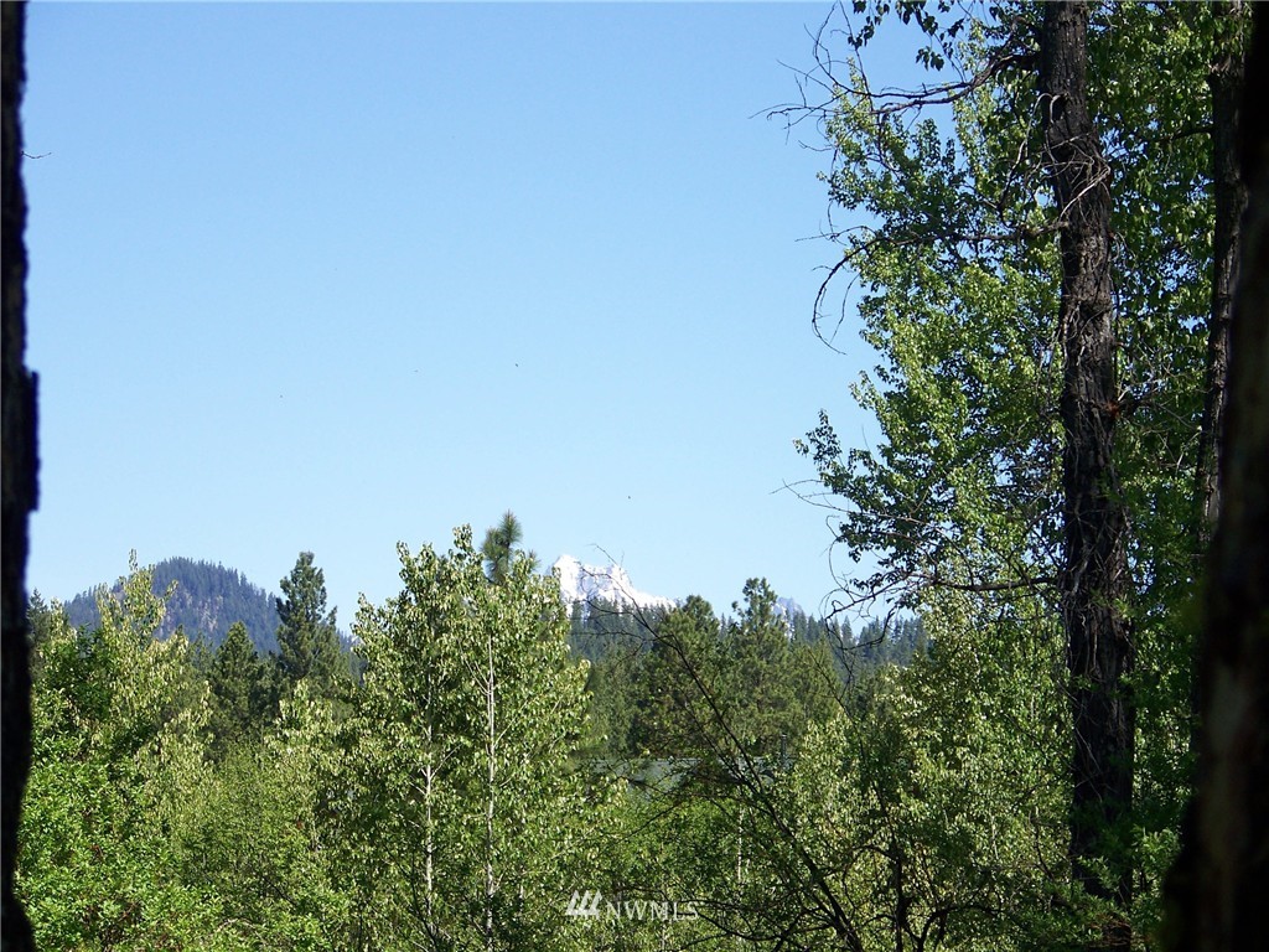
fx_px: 5022
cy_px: 476
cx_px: 634
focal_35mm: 137
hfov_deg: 14.4
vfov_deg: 10.8
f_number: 3.2
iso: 64
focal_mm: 22.2
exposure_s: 1/640
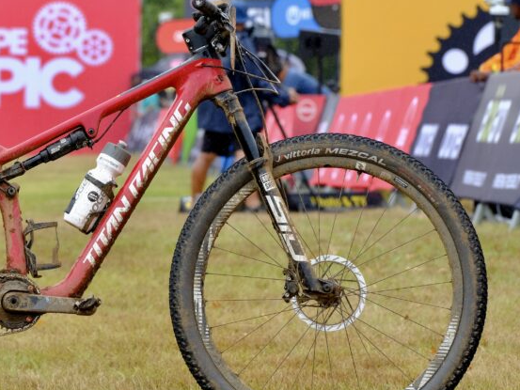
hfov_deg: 5.8
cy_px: 193
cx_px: 86
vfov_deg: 4.4
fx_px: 5109
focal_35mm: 340
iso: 800
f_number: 7.1
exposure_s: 1/500
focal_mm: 127.1
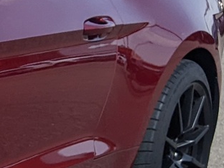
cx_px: -403
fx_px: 1145
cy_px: 226
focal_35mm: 177
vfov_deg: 8.3
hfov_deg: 9.3
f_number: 1.8
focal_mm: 4.44
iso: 62
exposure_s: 1/3356
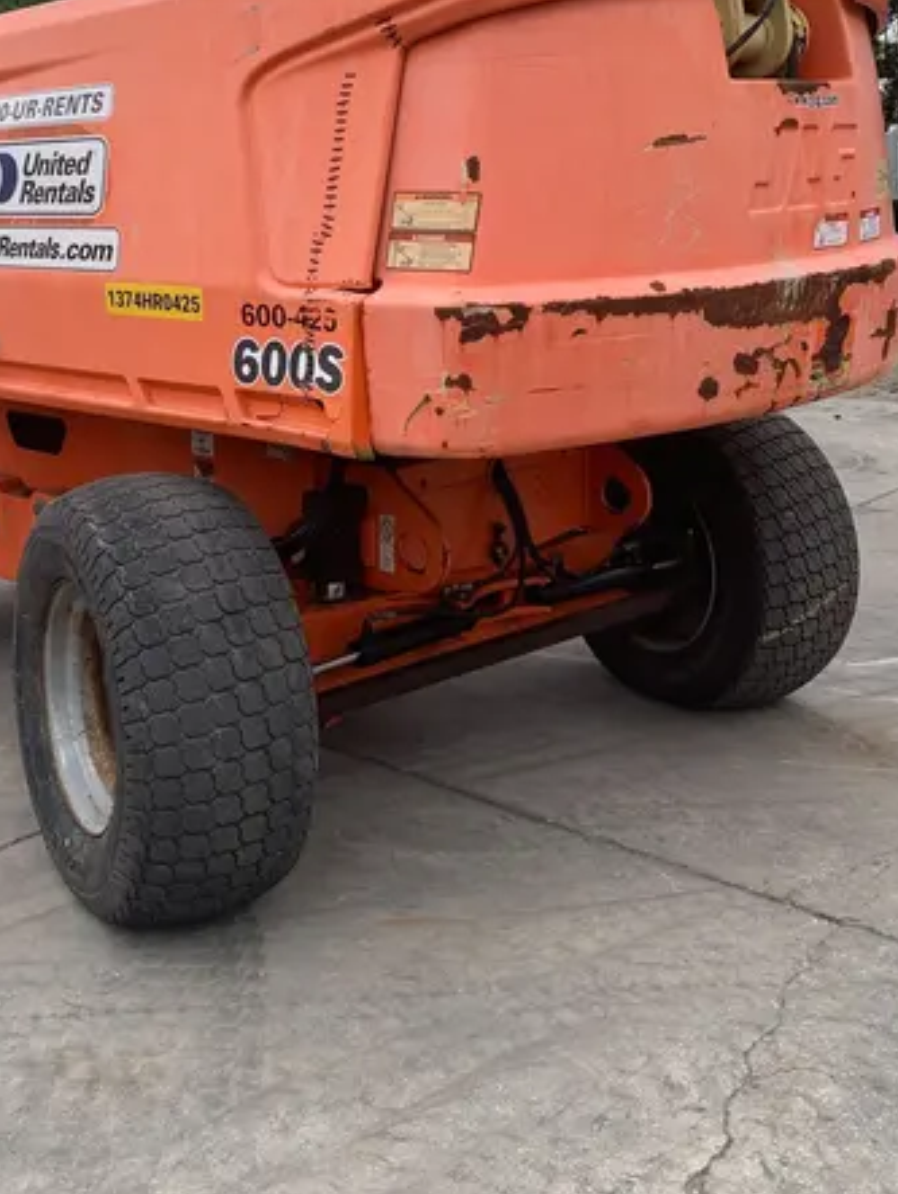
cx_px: 232
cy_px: 425
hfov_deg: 33.0
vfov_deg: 43.4
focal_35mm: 43
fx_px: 1485
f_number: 1.8
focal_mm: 4.25
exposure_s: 1/936
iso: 25
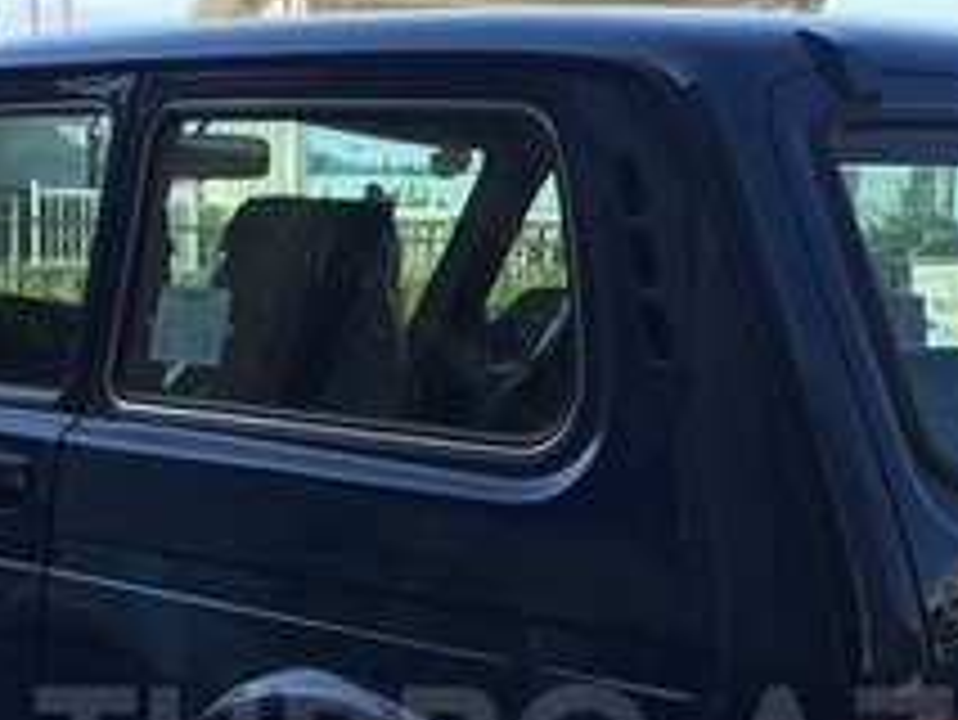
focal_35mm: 90
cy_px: 754
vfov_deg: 16.0
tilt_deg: -14.1
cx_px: 495
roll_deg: -1.9
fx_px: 2492
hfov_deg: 21.8
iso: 32
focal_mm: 4.15
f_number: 2.2
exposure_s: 1/732
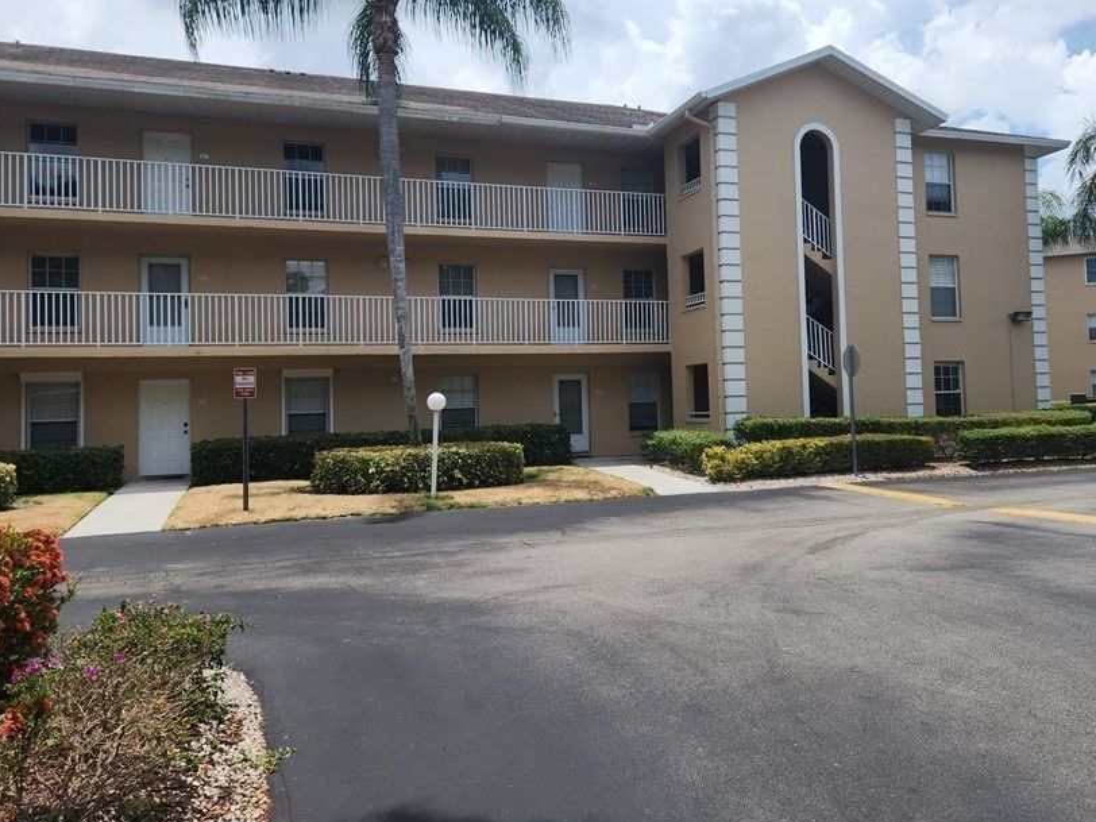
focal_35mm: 29
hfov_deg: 61.4
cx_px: 621
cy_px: 344
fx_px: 918
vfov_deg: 48.0
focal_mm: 5.4
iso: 20
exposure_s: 1/1904
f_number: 1.8
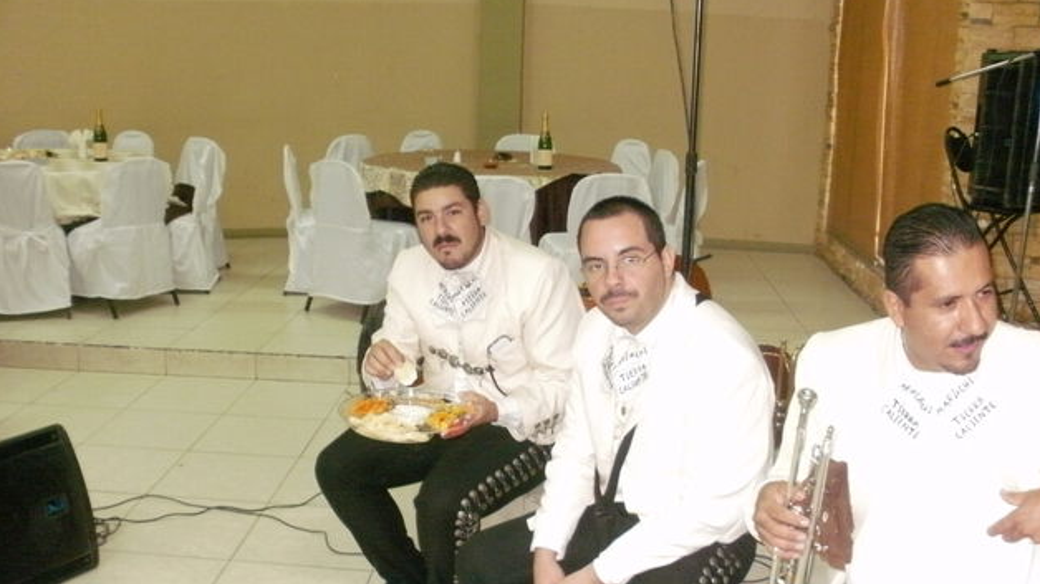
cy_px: 347
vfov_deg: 29.6
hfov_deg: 50.5
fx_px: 1103
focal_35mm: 40
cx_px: 525
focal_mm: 6.3
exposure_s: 1/30
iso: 500
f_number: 3.5
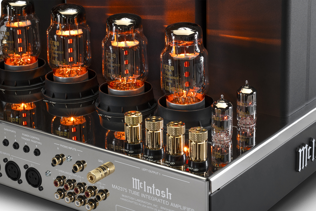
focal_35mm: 85
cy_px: 106
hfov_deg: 23.9
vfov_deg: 16.1
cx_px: 158
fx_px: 746
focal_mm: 85
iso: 200
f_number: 18
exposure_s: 62
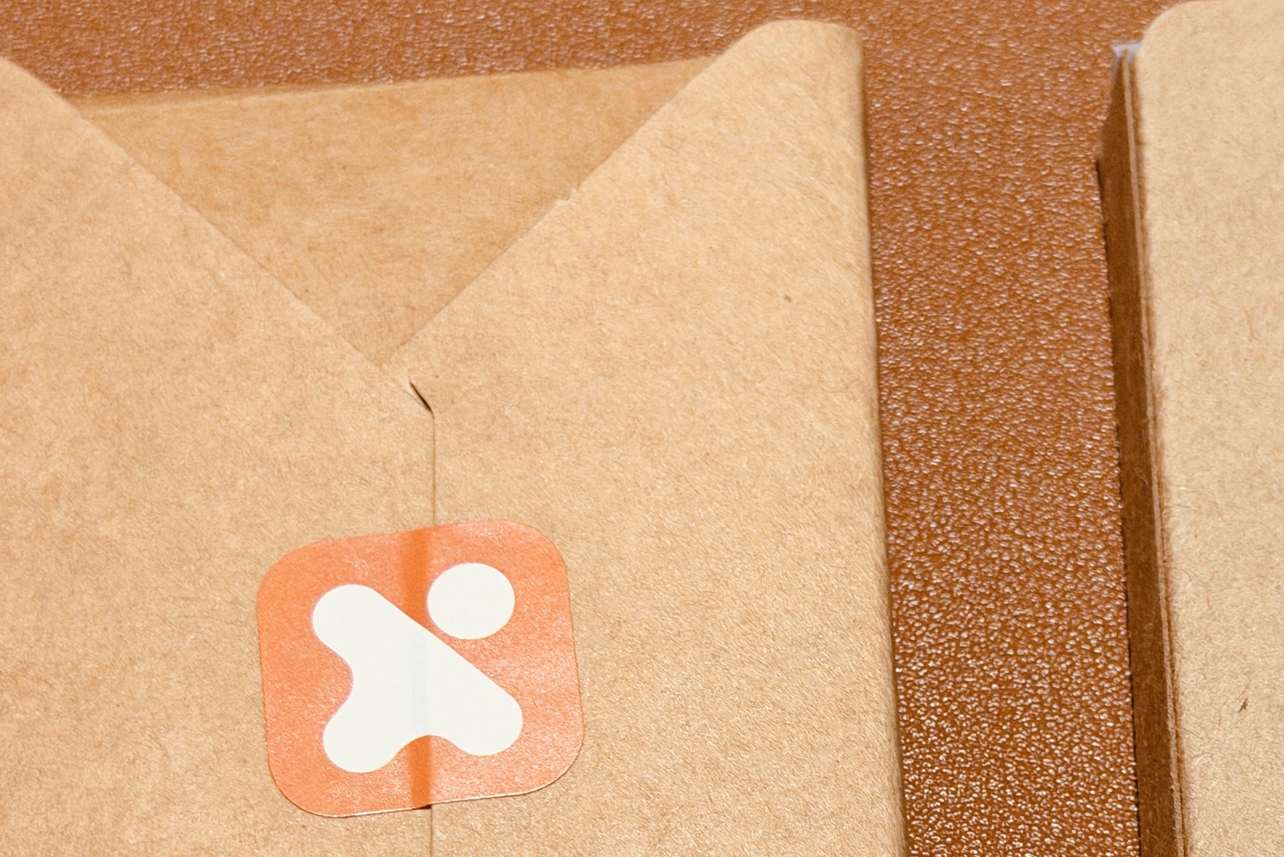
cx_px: 886
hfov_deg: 19.9
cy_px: 725
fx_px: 3638
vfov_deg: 13.3
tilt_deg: -62.6
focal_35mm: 102
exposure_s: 1/60
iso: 250
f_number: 1.78
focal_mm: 6.76
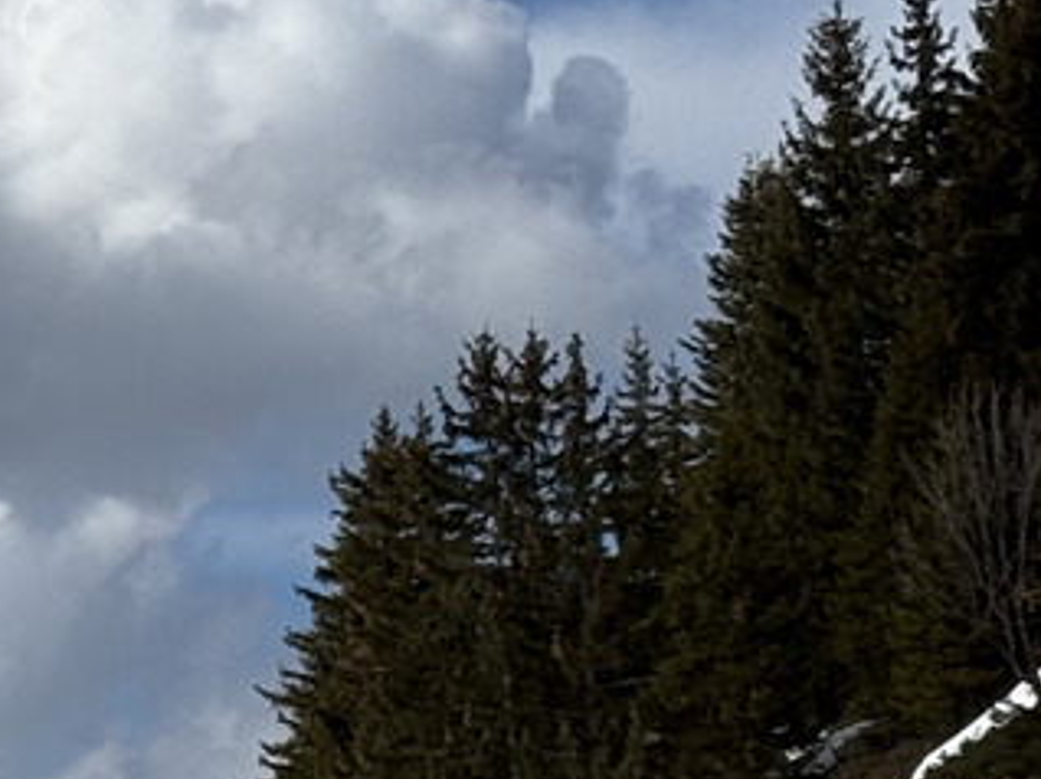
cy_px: 880
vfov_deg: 5.6
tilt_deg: +3.2
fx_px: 7873
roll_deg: +2.0
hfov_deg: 7.4
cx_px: -733
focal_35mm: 262
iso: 25
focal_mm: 5.96
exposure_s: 1/5814
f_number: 1.6
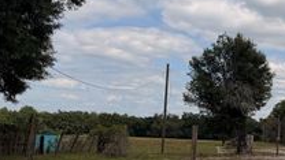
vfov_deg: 19.1
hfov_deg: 29.1
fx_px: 476
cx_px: 337
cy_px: 96
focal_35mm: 63
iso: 80
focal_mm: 6.76
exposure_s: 1/10309
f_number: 1.78
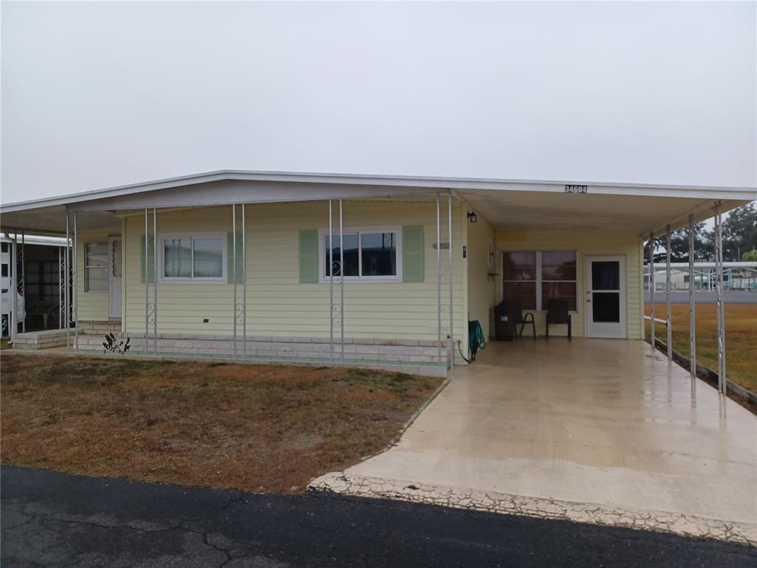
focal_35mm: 25
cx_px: 378
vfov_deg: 54.9
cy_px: 284
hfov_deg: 69.4
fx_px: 547
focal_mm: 4.6
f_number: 1.8
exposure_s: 1/100
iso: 40
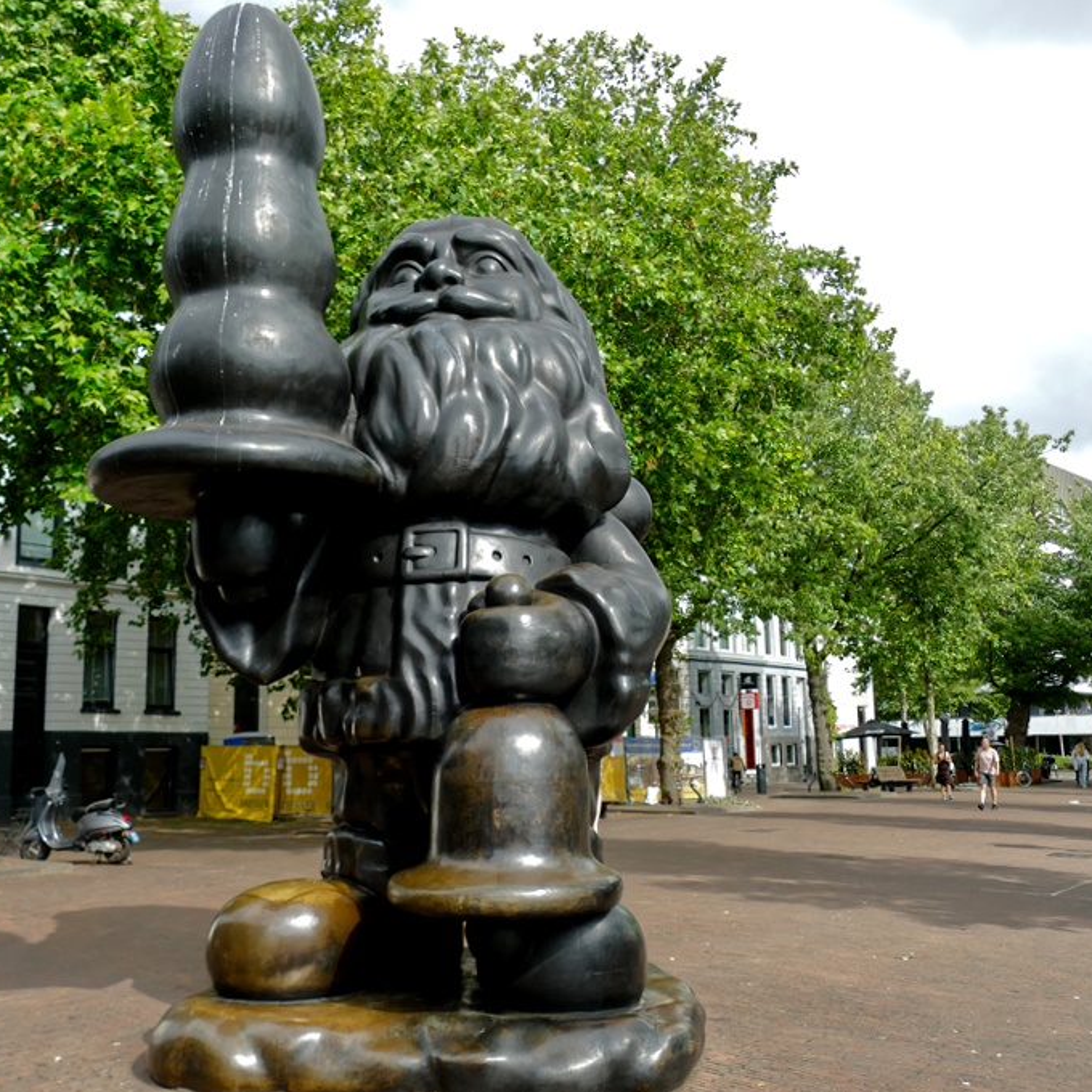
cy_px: 547
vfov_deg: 51.1
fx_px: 1142
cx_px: 519
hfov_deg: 51.1
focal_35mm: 32
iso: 125
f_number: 2.8
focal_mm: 9.1
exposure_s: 1/800
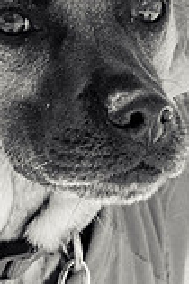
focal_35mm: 653
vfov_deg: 3.2
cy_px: 186
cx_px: -32
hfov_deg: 2.1
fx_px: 5153
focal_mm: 120
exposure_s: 1/125
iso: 80
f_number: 7.1
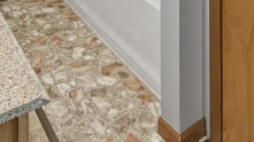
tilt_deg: -10.6
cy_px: -104
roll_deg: +0.5
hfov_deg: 44.6
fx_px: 310
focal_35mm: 46
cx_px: 120
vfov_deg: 19.9
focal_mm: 2.2
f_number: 2.2
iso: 250
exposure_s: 1/60
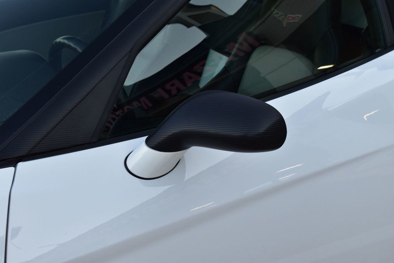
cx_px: 197
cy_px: 132
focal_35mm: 69
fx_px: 755
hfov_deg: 29.3
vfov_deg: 19.7
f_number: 8
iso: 400
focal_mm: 46
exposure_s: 1/80
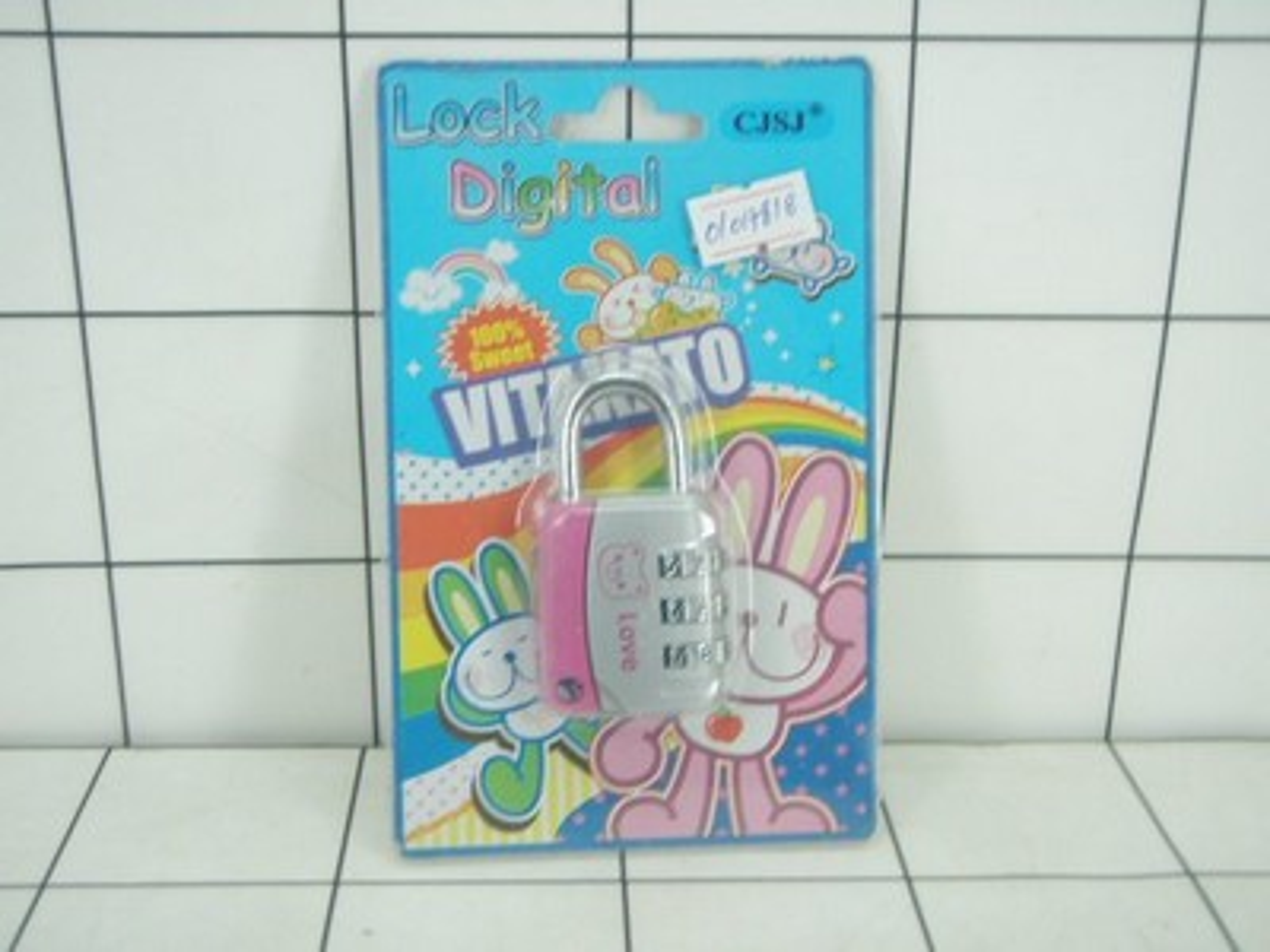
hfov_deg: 37.5
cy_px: 476
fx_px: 1871
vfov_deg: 28.6
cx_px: 635
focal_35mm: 51
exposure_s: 1/40
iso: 200
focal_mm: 9.13
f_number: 4
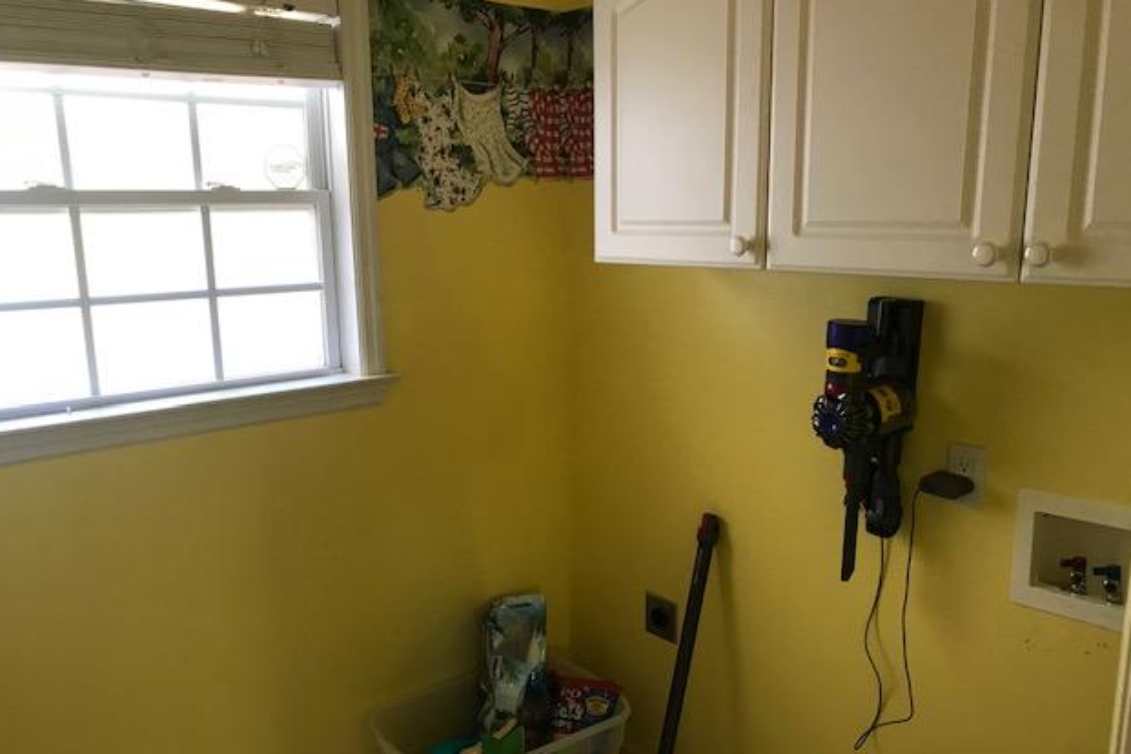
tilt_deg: -12.0
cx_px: 561
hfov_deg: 61.9
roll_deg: +0.7
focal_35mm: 30
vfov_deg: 43.6
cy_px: 406
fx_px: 942
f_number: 1.8
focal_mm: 3.99
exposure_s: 1/20
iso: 40
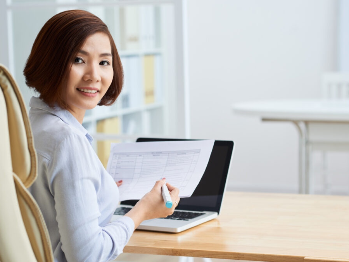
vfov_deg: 15.9
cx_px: 184
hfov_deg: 21.1
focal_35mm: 93
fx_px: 938
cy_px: 131
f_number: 4.5
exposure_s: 1/100
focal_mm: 85
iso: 200
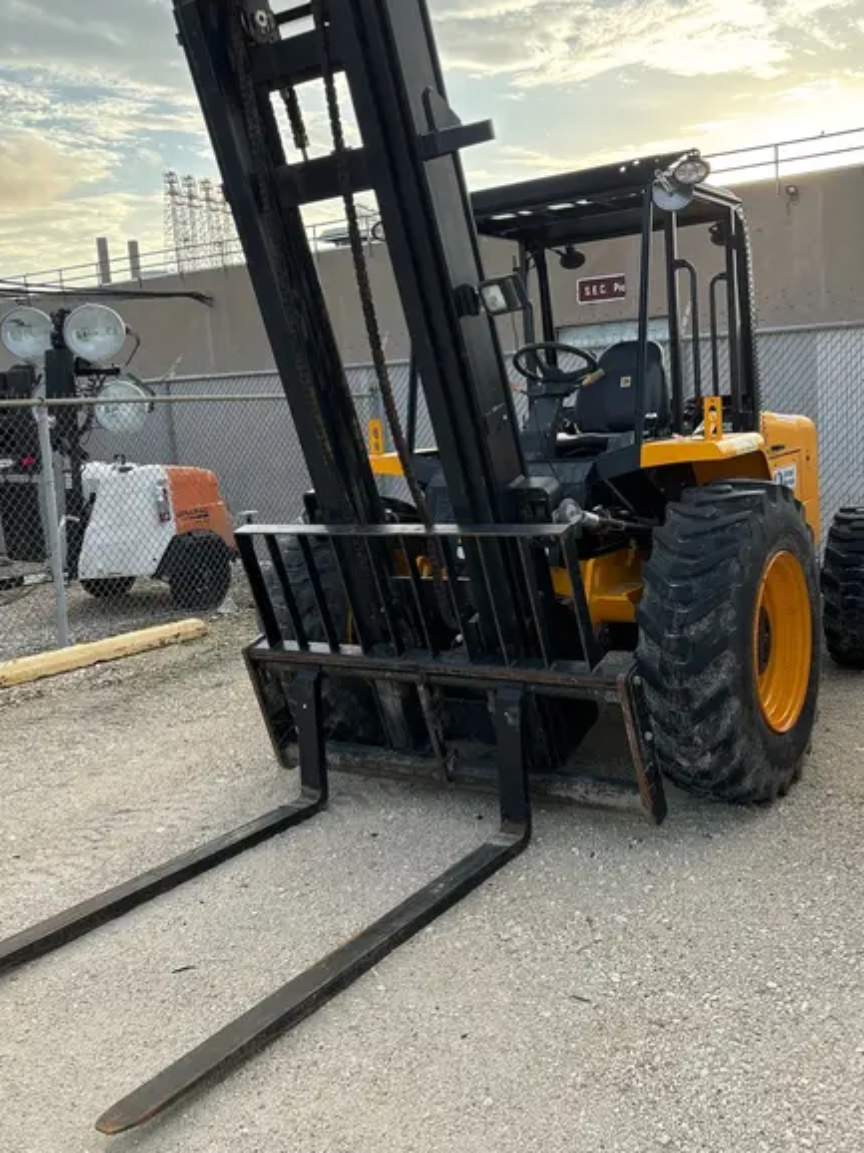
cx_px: 479
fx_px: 1099
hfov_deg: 42.9
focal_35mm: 33
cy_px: 532
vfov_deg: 55.3
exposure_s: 1/732
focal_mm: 5.96
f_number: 1.6
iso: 50
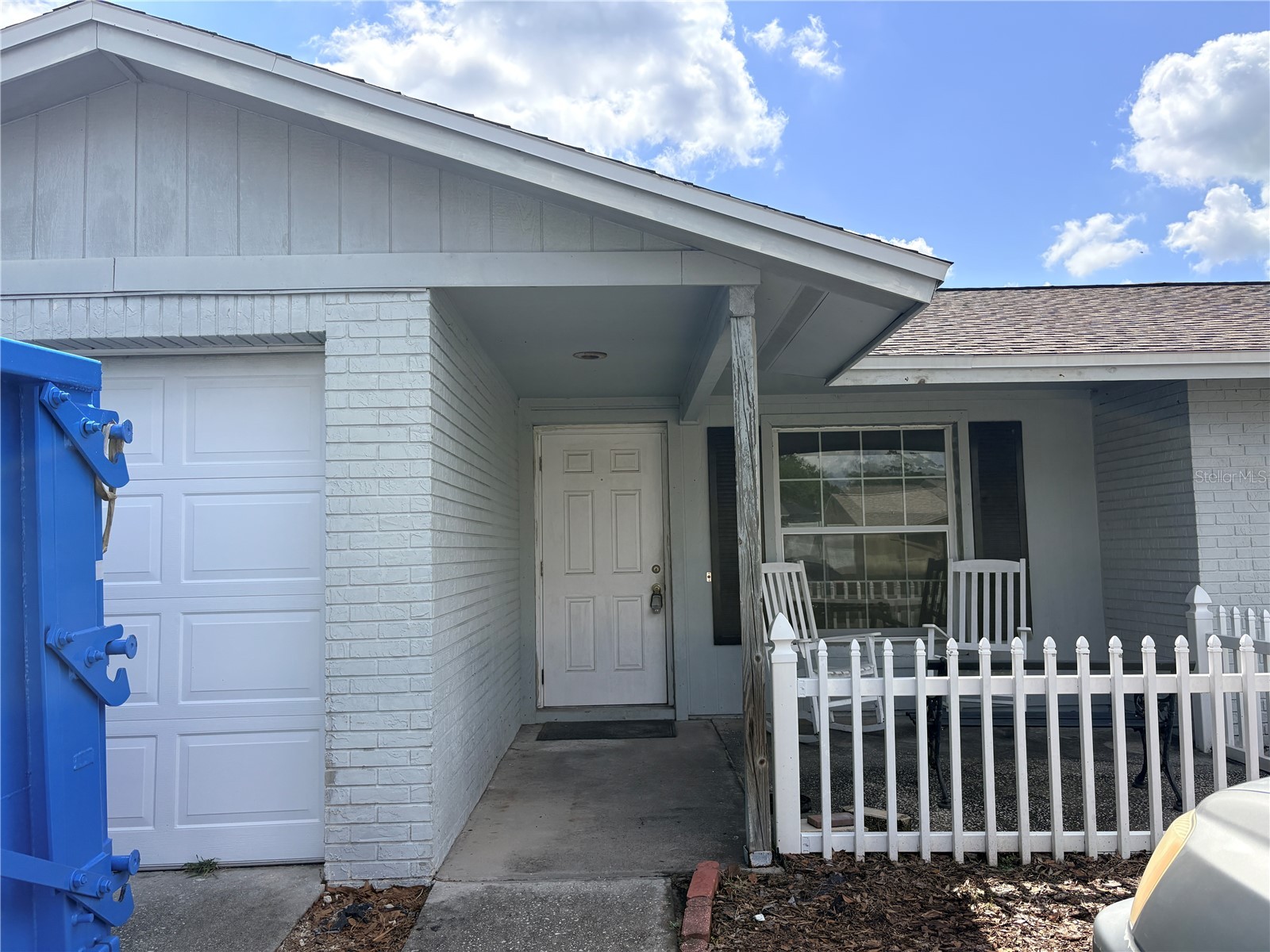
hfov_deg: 67.3
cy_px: 476
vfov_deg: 53.1
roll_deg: +1.8
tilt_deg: +3.6
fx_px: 954
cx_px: 635
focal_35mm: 26
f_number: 1.6
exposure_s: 1/3623
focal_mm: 5.96
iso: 64
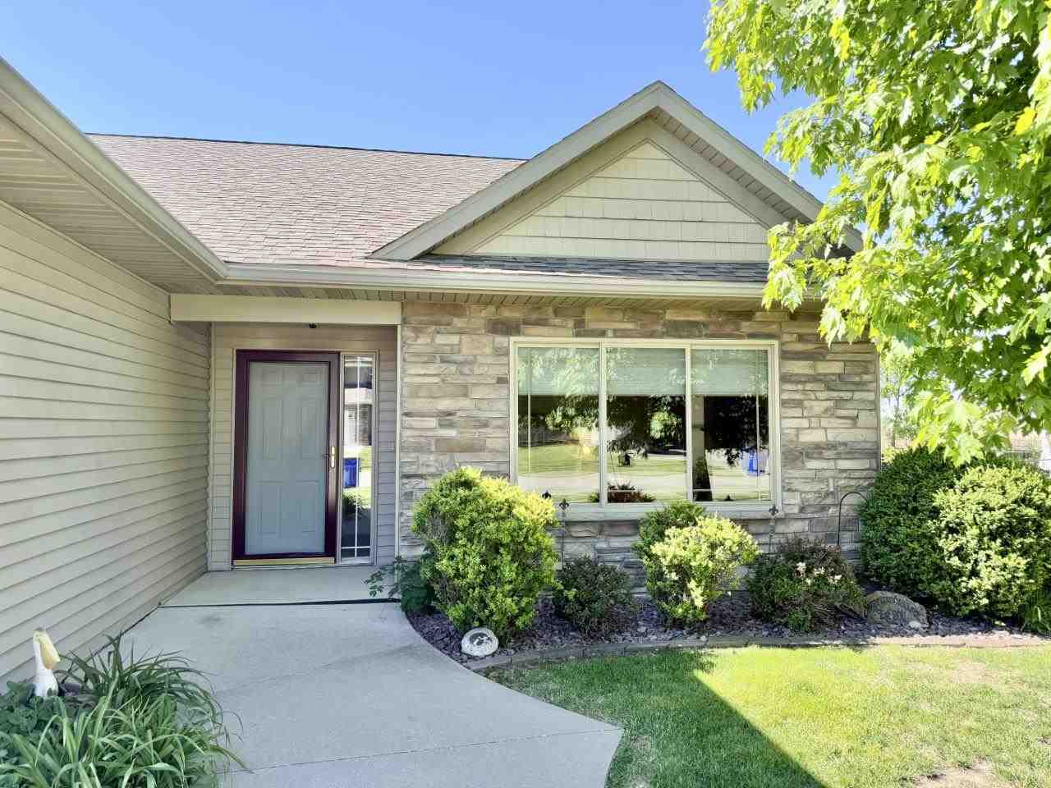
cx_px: 526
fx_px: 729
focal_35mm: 24
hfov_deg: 71.6
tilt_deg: +3.1
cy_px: 394
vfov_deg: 56.8
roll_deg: -0.2
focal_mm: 6.76
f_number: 1.78
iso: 100
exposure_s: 1/1211
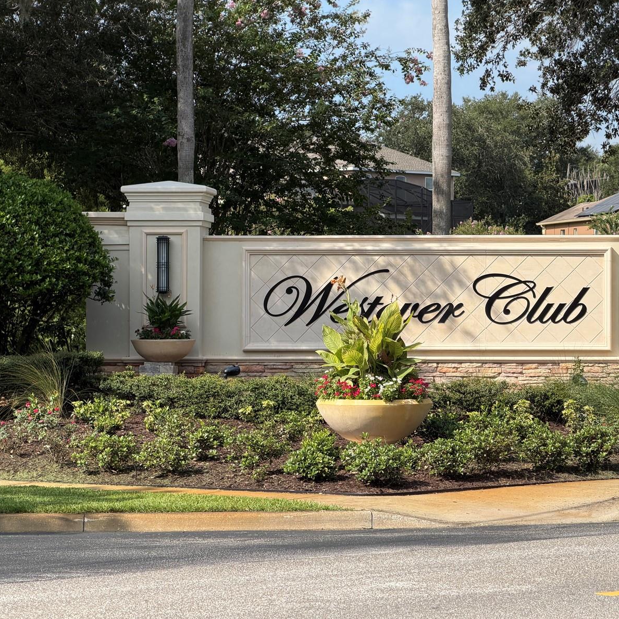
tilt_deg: +0.1
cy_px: 310
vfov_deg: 14.7
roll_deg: -0.1
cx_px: 413
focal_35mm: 119
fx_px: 2407
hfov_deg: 14.6
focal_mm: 16.89
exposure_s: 1/638
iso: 32
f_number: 2.8
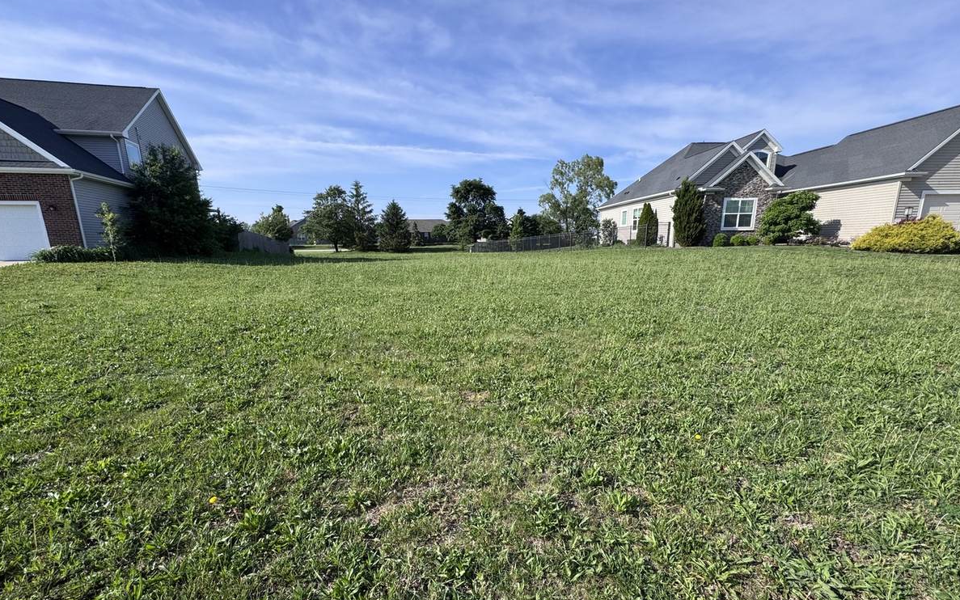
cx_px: 484
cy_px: 336
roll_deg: -0.2
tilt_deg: -14.2
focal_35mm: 16
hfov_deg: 97.8
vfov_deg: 71.0
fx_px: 419
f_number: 2.2
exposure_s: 1/1299
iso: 50
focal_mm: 2.22
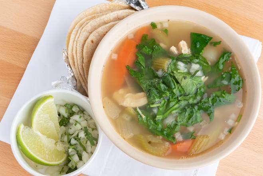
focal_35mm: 60
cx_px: 132
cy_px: 88
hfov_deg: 33.4
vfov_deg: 22.6
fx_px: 439
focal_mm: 60
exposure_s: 1/200
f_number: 13
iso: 100
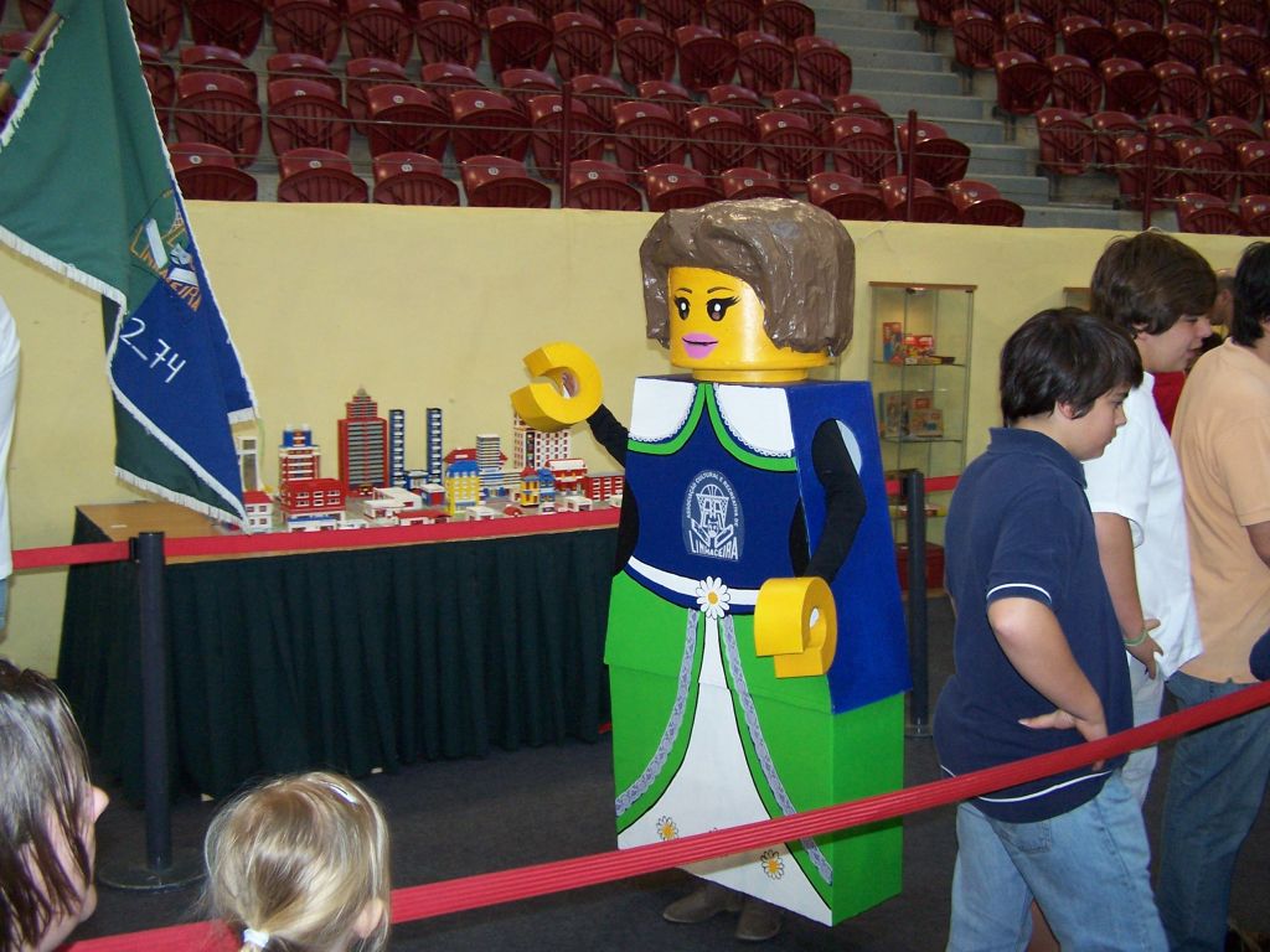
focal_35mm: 38
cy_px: 476
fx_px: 1394
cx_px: 635
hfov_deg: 49.0
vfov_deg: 37.7
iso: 140
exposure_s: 1/60
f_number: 2.8
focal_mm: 6.3
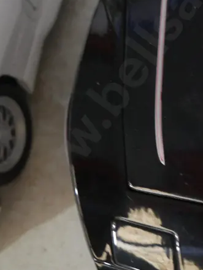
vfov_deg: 20.1
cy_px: -26
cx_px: 206
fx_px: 726
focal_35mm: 93
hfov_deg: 15.6
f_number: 4.4
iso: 1600
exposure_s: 1/60
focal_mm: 20
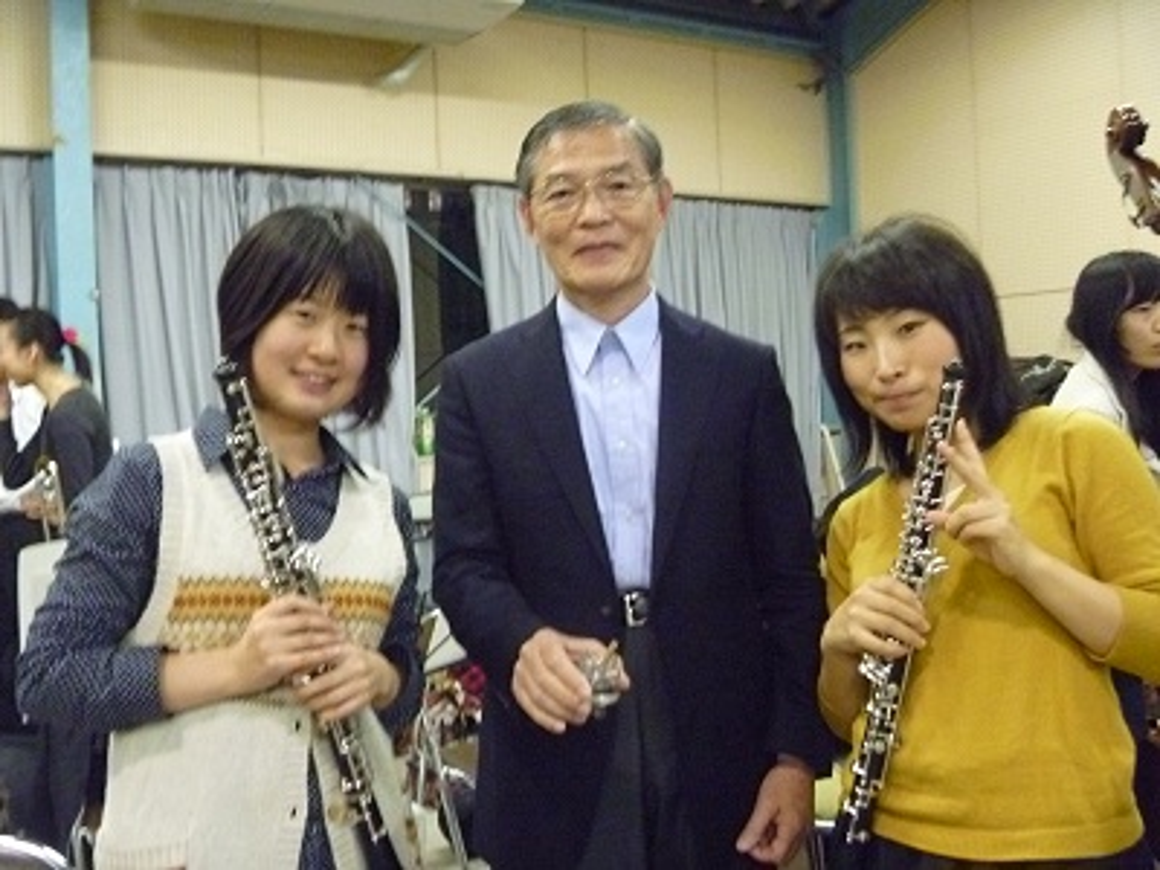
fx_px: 1173
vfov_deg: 40.7
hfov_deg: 52.6
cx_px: 580
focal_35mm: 35
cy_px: 435
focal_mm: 6.3
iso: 800
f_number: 3.5
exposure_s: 1/15
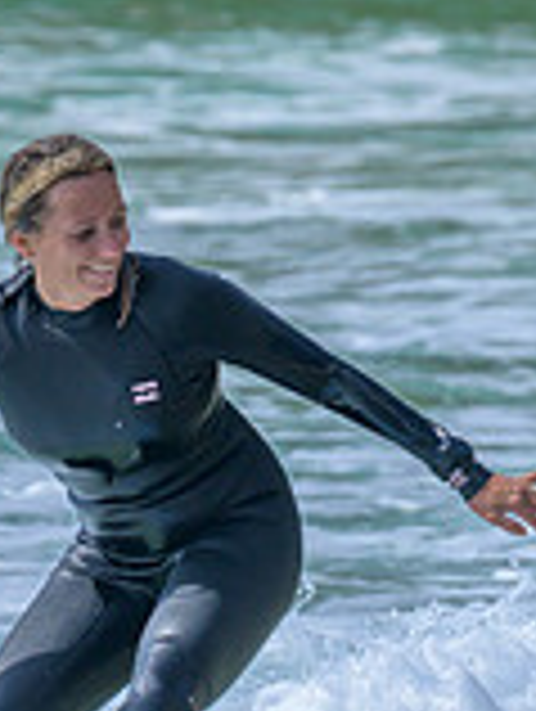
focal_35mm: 2044
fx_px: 42086
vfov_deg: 1.0
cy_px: 862
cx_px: 590
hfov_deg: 0.7
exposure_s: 1/1000
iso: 400
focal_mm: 580
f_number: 11
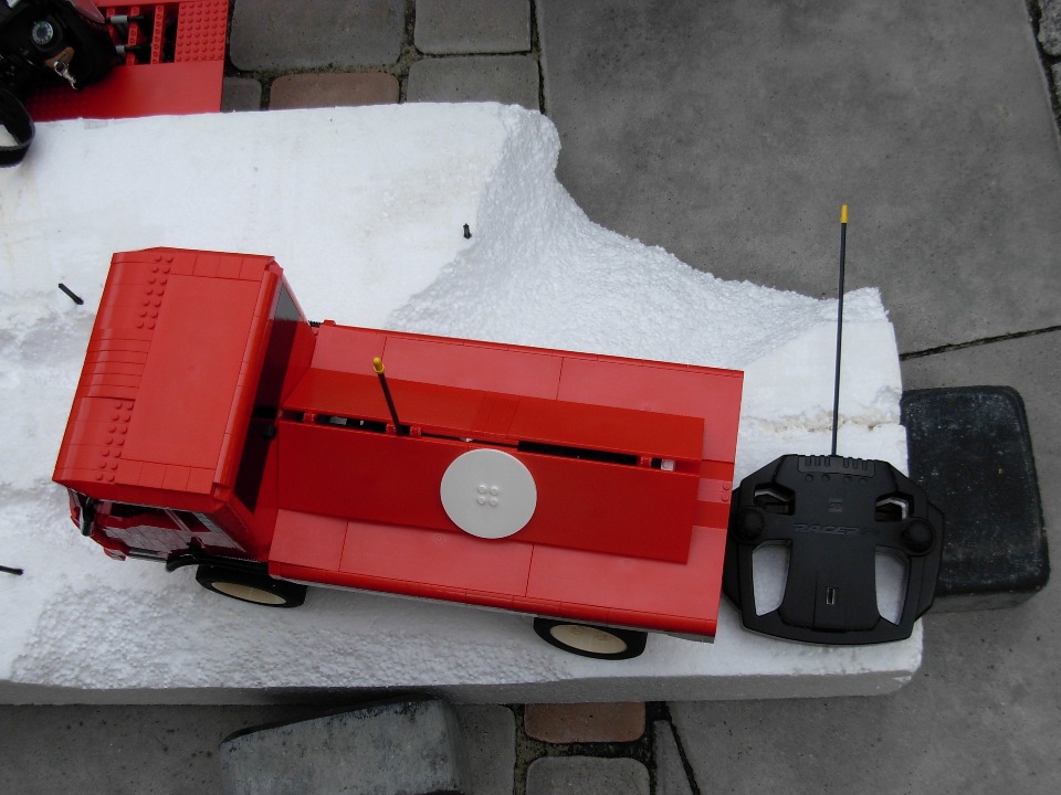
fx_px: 1471
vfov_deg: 30.3
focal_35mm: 48
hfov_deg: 39.6
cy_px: 407
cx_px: 558
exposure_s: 1/542
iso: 79
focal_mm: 7.5
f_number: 3.1
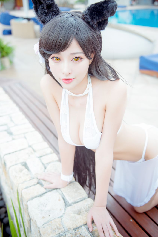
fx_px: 250
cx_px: 79
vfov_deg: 50.6
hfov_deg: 35.1
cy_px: 110
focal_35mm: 38
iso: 200
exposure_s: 1/320
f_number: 2.8
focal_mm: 32
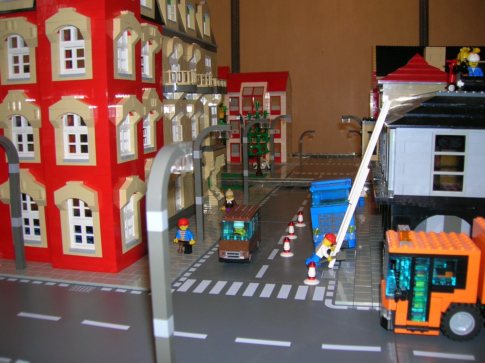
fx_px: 476
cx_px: 242
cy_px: 182
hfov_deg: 54.0
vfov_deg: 41.7
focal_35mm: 34
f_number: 2.9
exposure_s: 1/60.1
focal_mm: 5.7
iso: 50
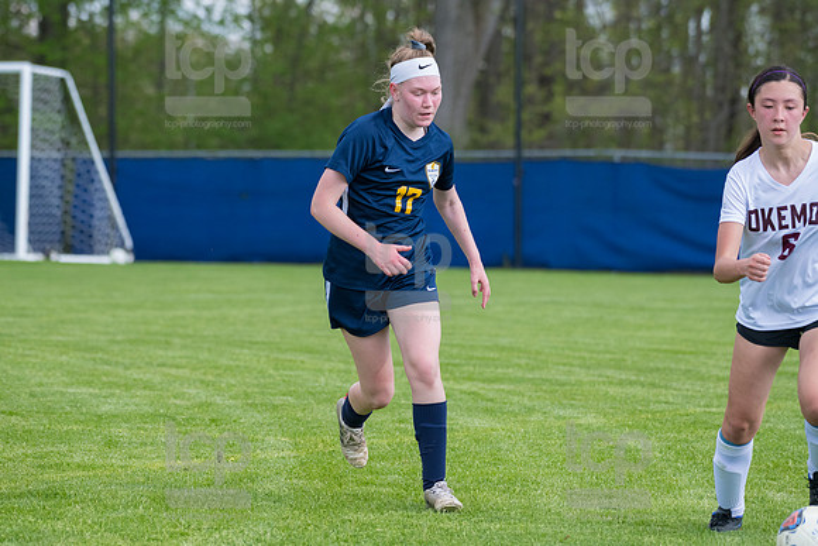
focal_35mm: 210
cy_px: 273
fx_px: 4773
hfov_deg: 9.8
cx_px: 409
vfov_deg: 6.5
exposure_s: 1/2000
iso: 1600
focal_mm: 210
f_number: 5.6
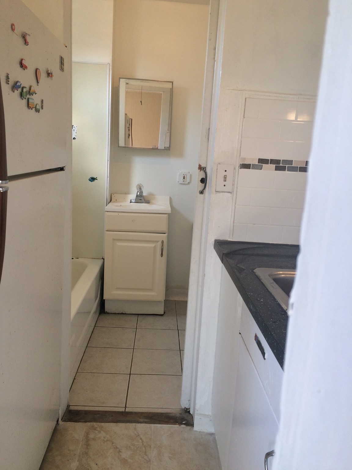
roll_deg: -4.4
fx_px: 393
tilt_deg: -14.2
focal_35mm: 29
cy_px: 235
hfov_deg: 48.2
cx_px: 176
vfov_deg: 61.7
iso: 40
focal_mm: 4.15
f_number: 2.2
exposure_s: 1/60
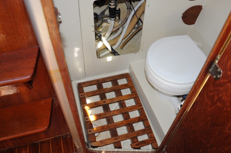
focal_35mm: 33
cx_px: 126
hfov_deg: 57.2
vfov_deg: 39.8
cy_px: 72
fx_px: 211
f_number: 3.5
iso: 400
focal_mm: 18
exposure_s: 1/60
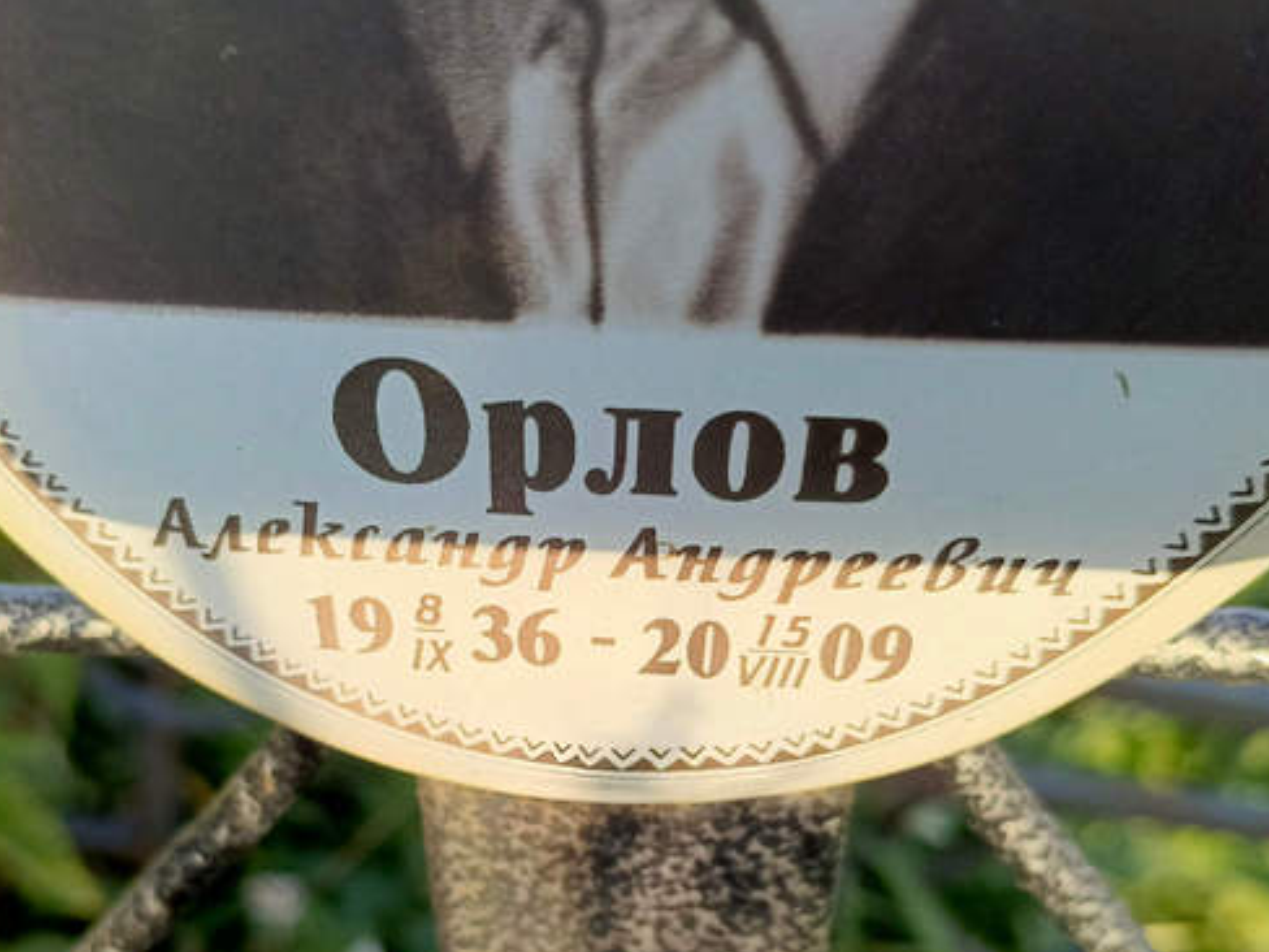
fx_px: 1503
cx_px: 549
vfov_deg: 34.2
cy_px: 752
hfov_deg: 45.7
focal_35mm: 41
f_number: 1.69
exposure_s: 1/332
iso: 112
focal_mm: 4.76
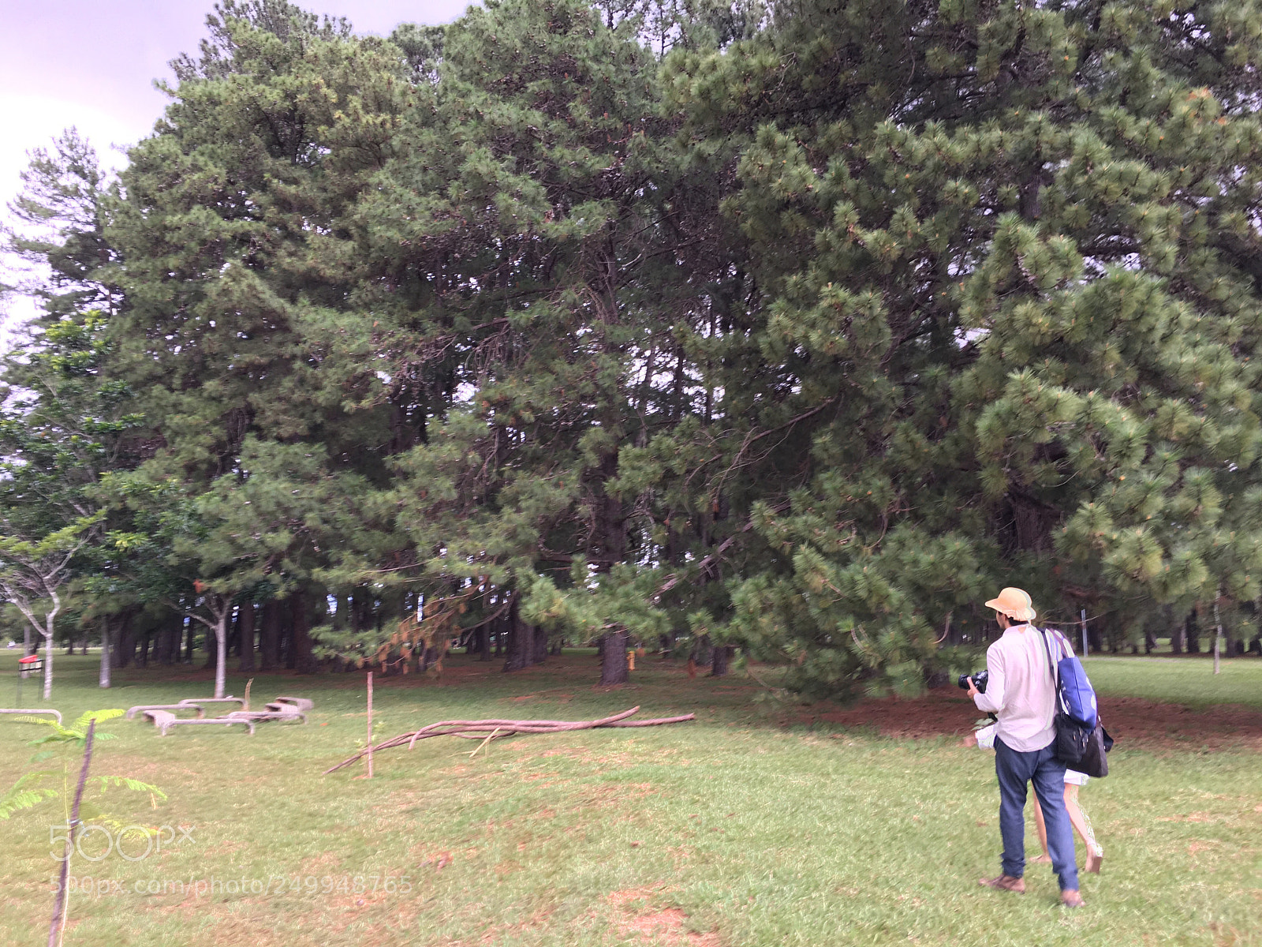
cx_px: 631
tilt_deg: +10.0
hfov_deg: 61.7
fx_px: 1057
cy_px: 474
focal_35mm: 29
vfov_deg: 48.2
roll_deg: -1.4
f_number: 2.2
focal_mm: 4.15
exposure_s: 1/30
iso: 25
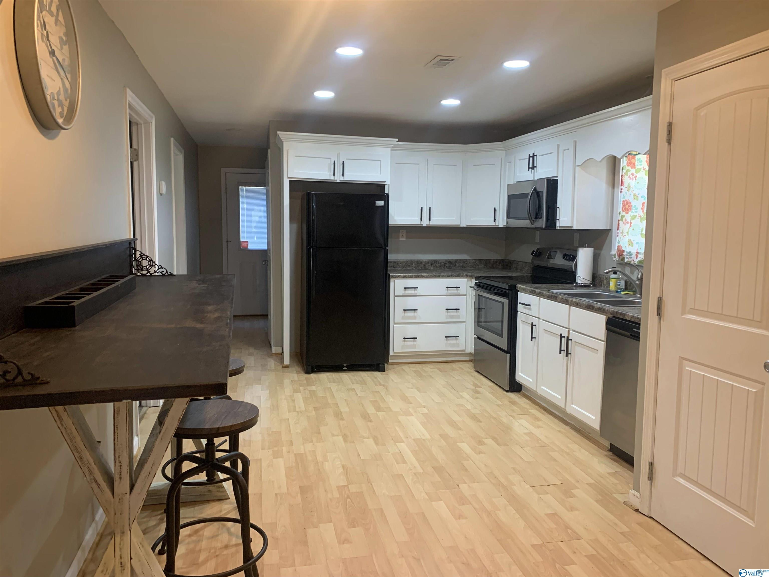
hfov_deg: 67.3
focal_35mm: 26
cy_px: 288
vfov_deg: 53.1
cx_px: 384
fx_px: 578
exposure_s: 1/60
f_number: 1.8
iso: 200
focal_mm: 4.2
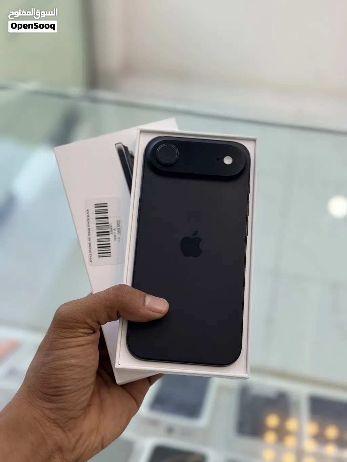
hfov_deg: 30.3
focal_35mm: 48
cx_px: 174
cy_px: 231
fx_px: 641
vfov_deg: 39.7
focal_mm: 6.76
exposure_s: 1/544
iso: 64
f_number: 1.78
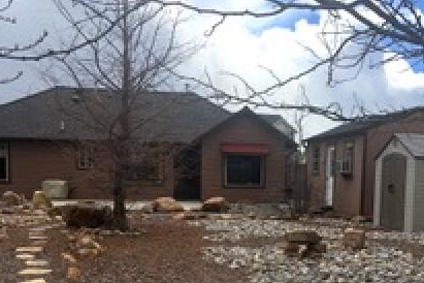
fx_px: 554
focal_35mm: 47
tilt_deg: -6.5
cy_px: 230
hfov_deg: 41.7
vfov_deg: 28.0
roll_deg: -2.5
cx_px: 260
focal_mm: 4.15
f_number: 2.2
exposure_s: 1/2481
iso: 25
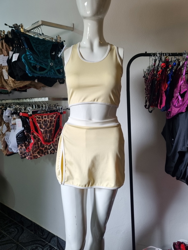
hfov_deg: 53.1
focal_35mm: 26
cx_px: 94
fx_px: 188
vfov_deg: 67.3
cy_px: 125
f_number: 1.8
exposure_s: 1/100
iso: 64
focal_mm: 5.4
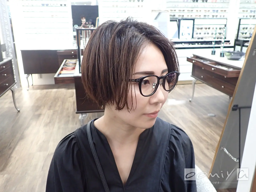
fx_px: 222
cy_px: 96
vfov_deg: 46.8
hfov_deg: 60.0
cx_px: 128
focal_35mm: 30
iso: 640
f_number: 2.3
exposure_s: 1/100
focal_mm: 5.4
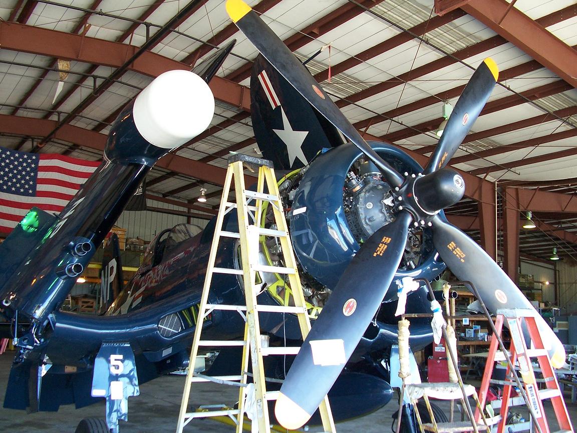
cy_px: 216
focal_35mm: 35
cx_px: 288
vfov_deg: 40.7
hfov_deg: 52.6
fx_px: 583
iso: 140
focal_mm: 6
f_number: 2.8
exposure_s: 1/60
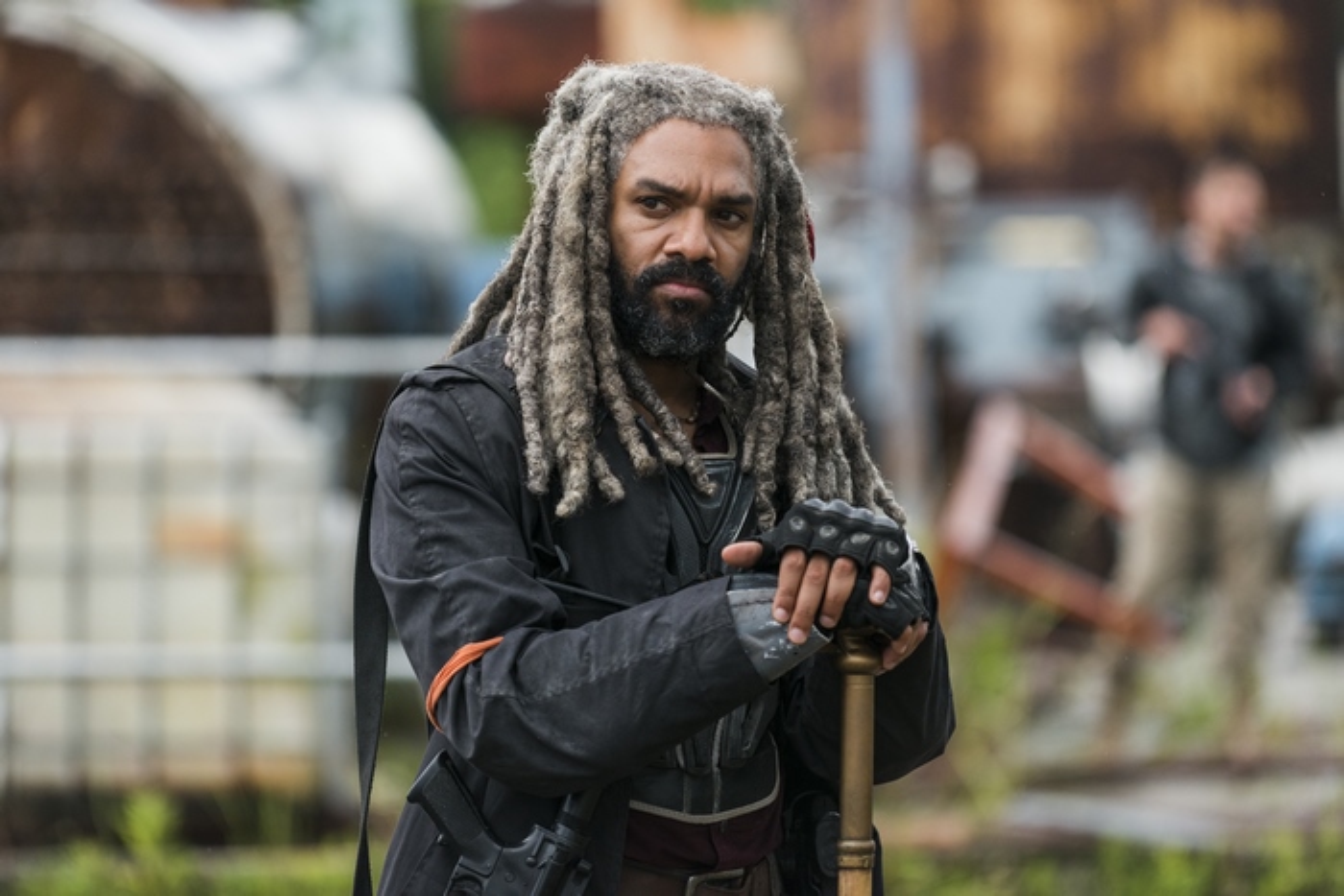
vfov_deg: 8.6
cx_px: 672
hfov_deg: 12.8
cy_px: 448
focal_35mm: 160
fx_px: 5974
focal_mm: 160
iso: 800
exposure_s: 1/1600
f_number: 2.8
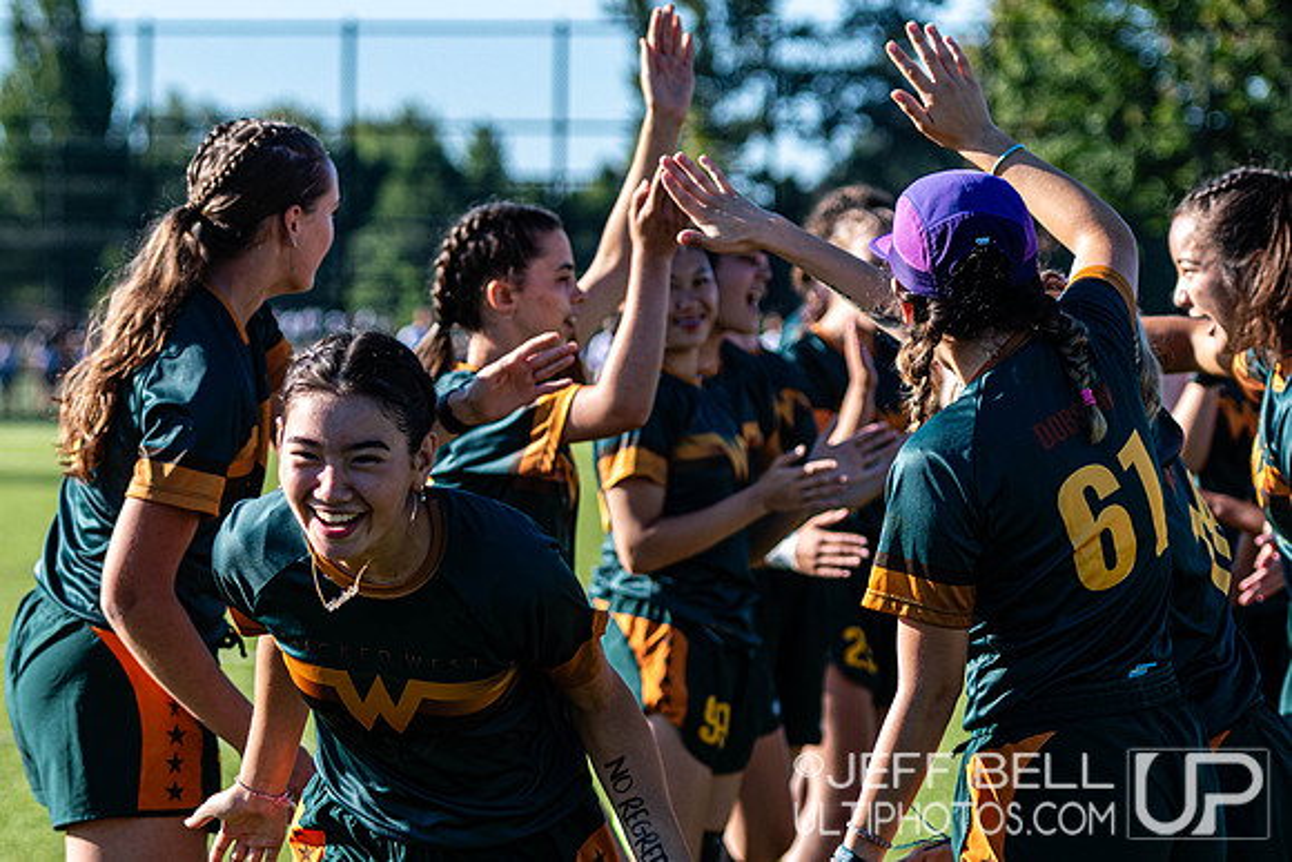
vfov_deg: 8.3
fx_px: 5976
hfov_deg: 12.3
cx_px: 418
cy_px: 481
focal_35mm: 166
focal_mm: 82
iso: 100
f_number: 3.2
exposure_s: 1/1250
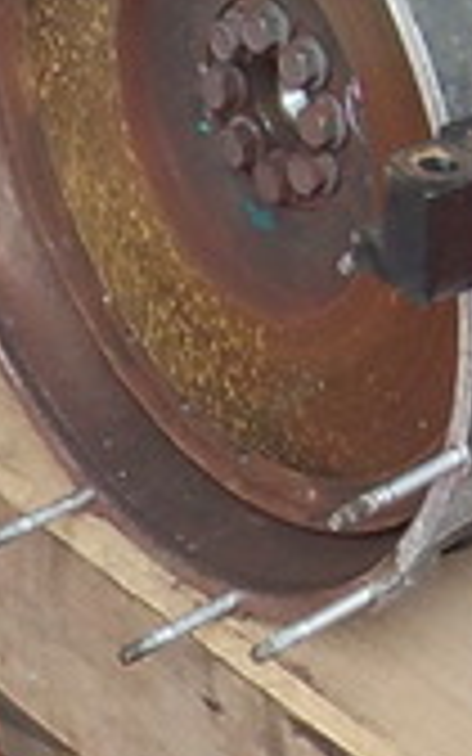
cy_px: -292
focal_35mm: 121
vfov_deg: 16.1
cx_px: 899
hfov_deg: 10.1
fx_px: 2490
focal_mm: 4.1
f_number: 3.3
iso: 180
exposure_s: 1/30
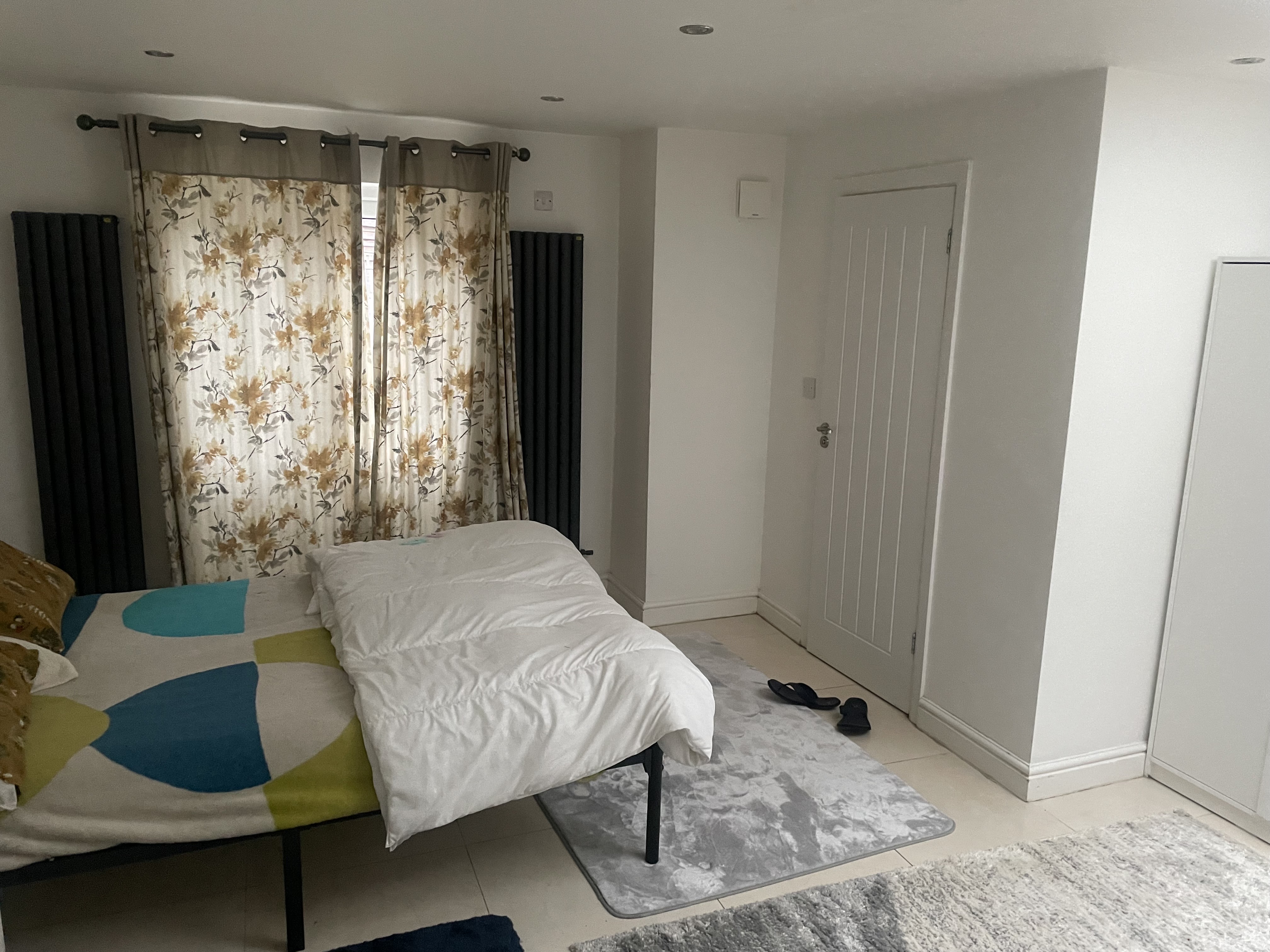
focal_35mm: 26
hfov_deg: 67.3
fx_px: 954
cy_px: 476
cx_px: 635
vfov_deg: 53.1
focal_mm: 4.2
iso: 500
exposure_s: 1/40
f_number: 1.6
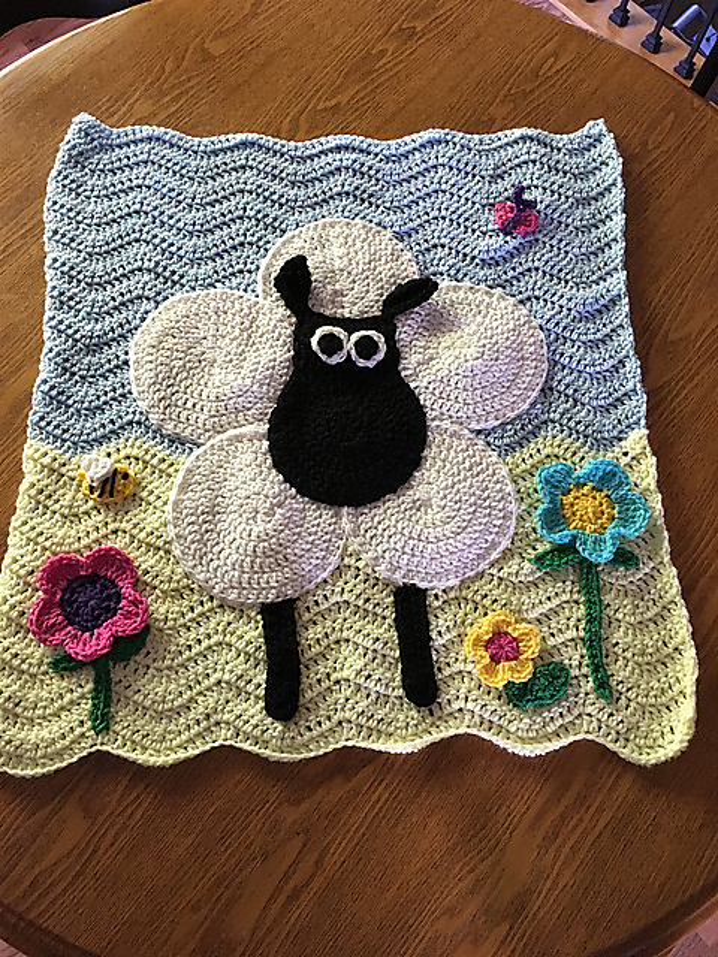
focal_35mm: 29
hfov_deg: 48.2
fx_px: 802
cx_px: 359
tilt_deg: -71.8
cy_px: 478
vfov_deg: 61.7
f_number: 2.2
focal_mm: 4.15
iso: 200
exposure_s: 1/15
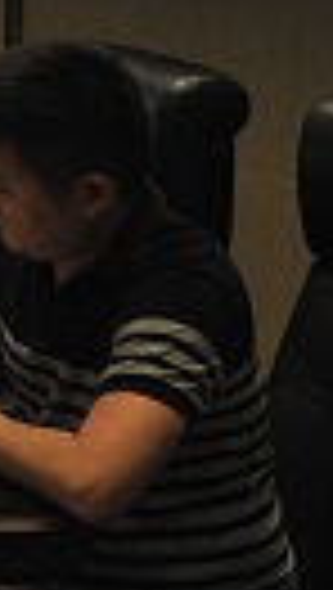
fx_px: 1752
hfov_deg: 8.1
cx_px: -850
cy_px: -43
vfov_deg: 18.4
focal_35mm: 112
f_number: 4.5
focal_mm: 26
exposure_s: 1/160
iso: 1600
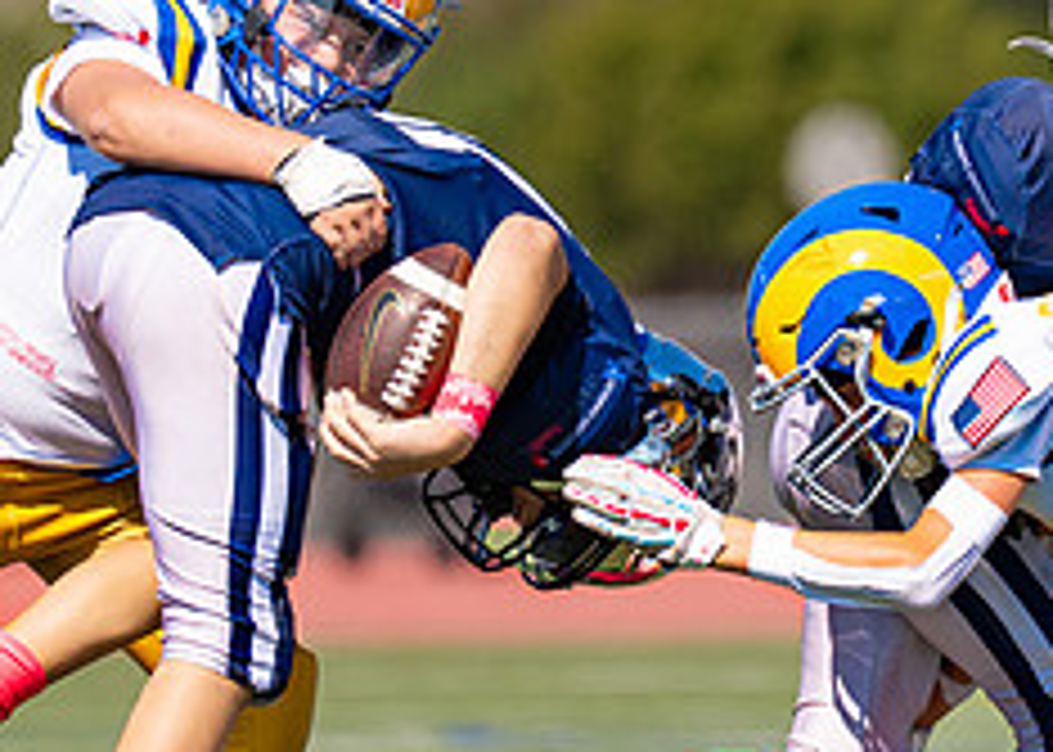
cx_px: 1055
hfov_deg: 2.6
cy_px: 321
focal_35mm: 776
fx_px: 23200
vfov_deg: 1.9
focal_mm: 200
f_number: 2.8
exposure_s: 1/3200
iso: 125
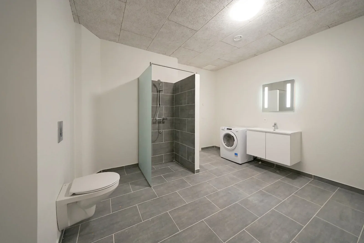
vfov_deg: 90.0
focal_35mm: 12
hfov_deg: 112.6
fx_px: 121
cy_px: 122
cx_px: 182
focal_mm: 12
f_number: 5
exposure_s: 1/30
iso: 1000
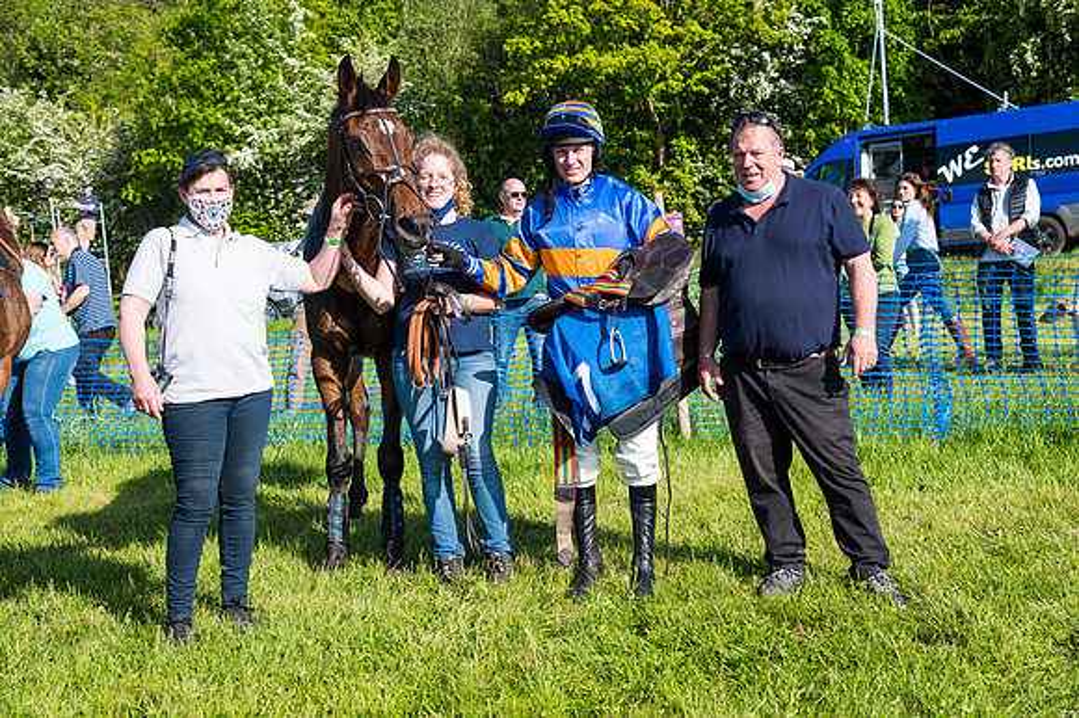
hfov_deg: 36.3
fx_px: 1647
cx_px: 540
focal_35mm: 55
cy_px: 359
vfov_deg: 24.6
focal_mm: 55
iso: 250
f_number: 5
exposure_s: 1/640
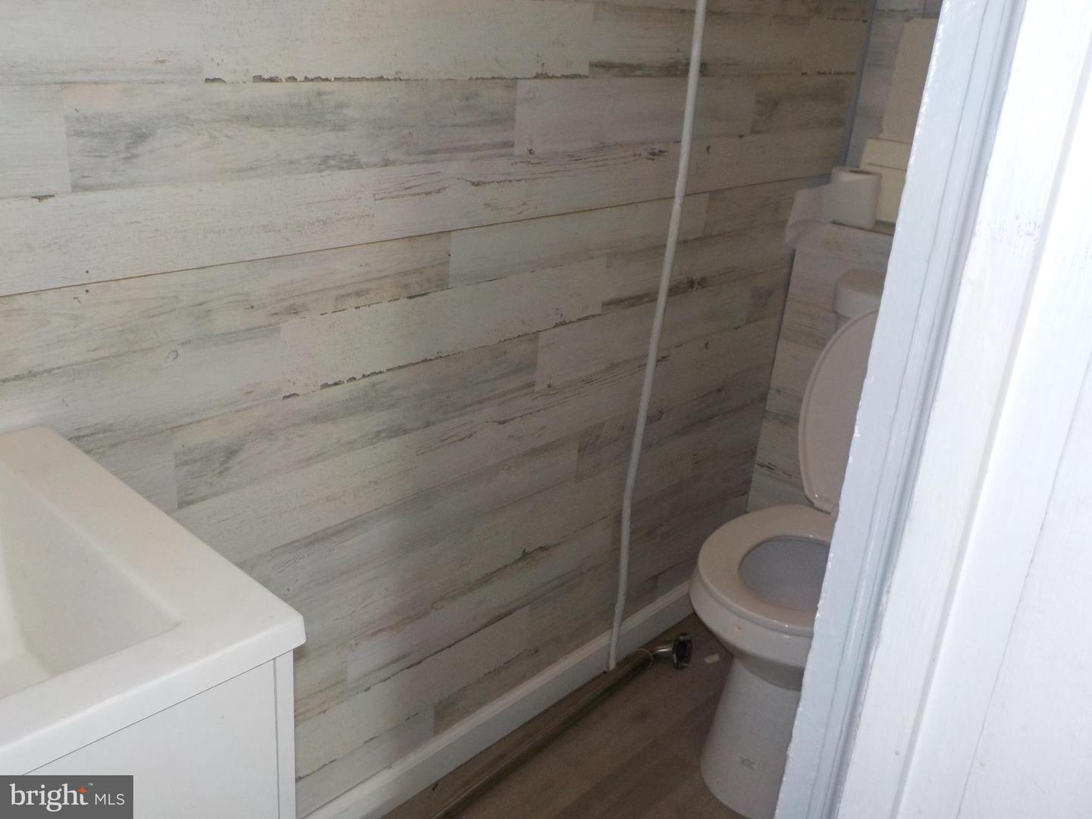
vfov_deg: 46.8
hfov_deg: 60.0
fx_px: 946
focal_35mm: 30
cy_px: 410
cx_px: 546
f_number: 3.3
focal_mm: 4.1
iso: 200
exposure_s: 1/30
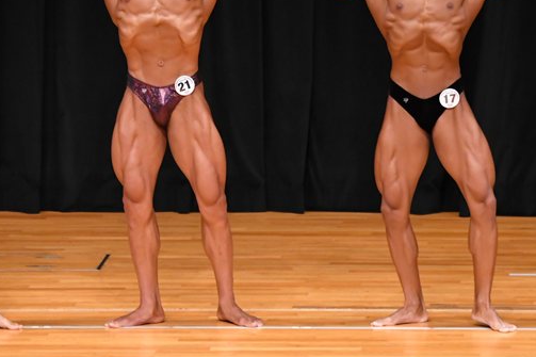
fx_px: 6191
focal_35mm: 416
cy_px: 97
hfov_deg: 5.0
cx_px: 219
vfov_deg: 3.3
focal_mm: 180
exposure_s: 1/400
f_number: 5.6
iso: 4000
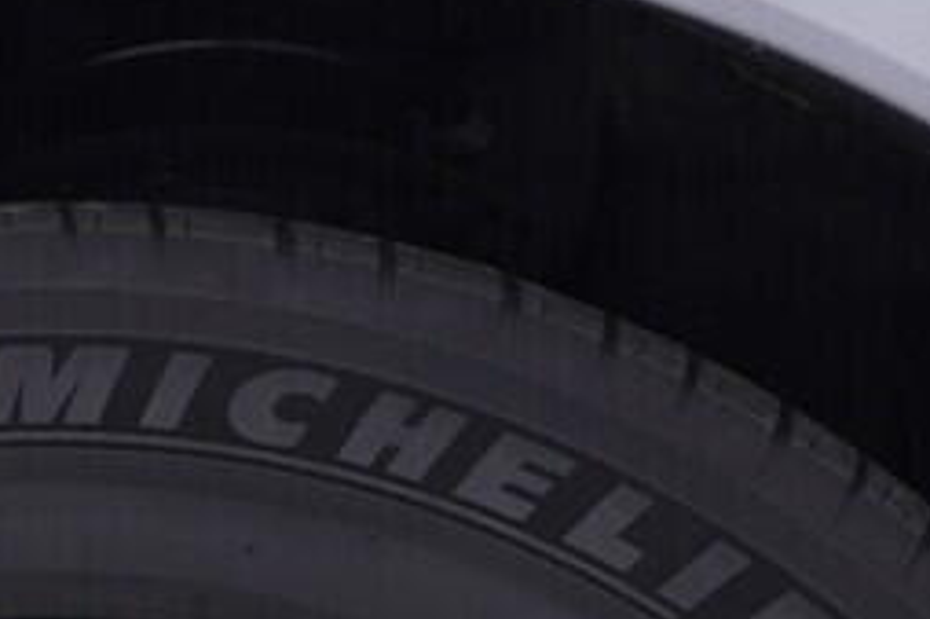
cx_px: -99
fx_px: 5266
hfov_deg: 10.0
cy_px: 1355
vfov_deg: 6.5
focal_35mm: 204
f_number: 3.5
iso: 125
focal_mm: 24
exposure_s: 1/60
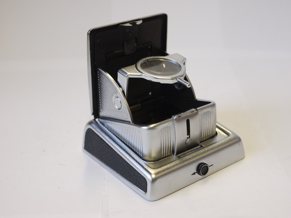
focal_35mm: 60
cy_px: 109
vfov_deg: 24.4
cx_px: 146
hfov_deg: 32.2
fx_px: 504
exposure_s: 1/40
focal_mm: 30
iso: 250
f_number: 4.8
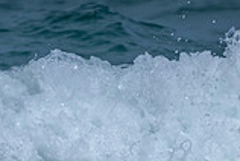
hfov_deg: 0.5
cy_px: 332
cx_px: 13
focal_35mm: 4015
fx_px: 26817
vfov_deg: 0.3
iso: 250
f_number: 6.3
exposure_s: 1/2500
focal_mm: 800
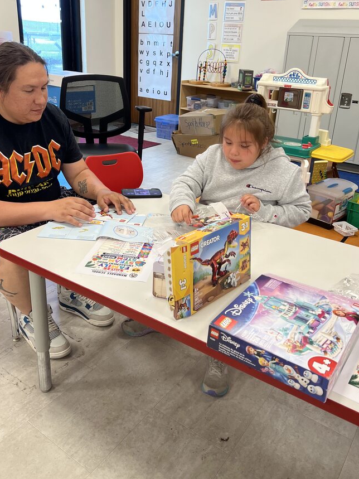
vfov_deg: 58.0
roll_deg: -2.2
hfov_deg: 45.4
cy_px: 196
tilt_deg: -20.3
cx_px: 173
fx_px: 429
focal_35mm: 31
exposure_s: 1/100
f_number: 1.5
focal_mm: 5.7
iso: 100
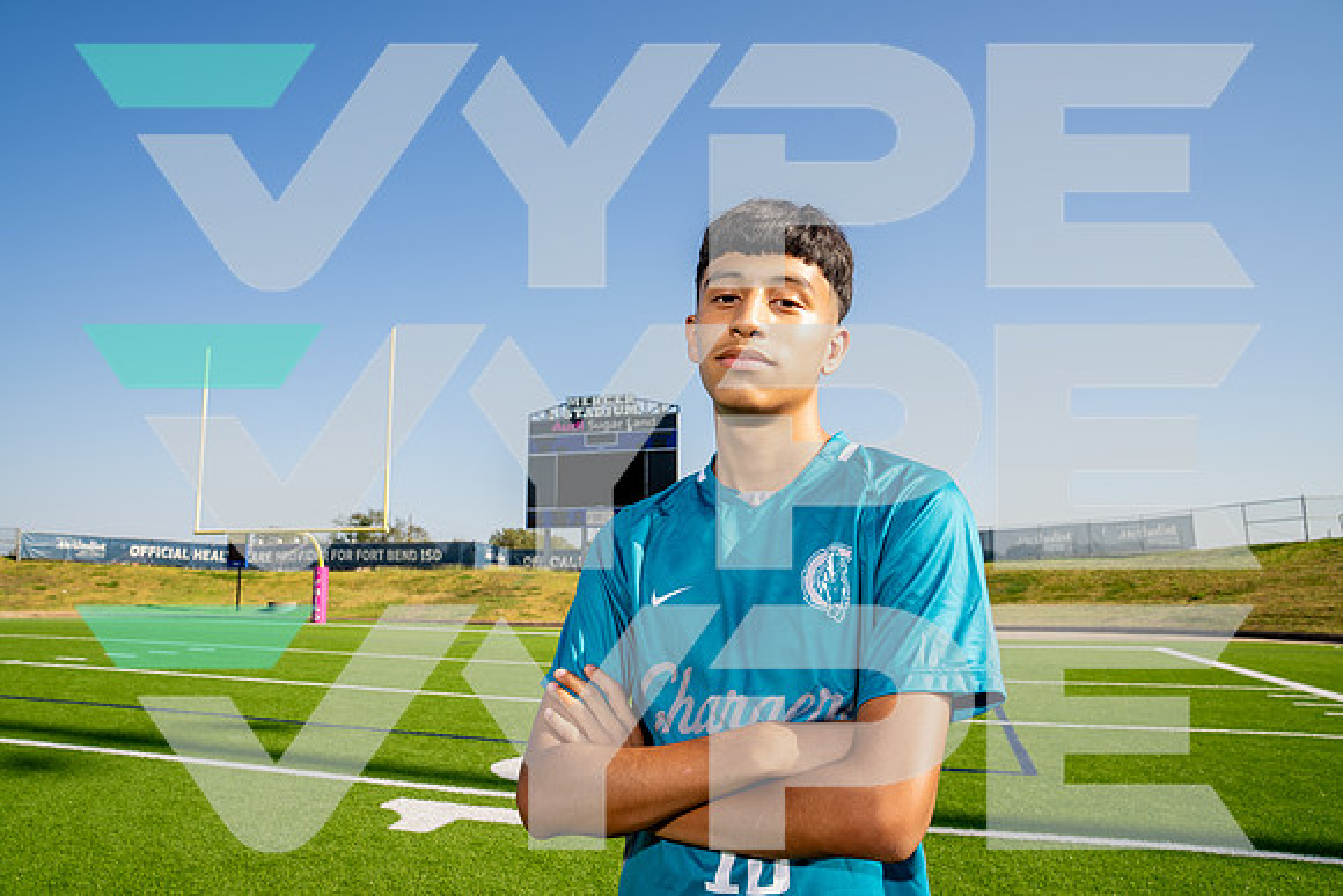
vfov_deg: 53.2
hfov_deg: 73.7
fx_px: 896
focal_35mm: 24
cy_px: 448
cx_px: 672
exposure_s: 1/125
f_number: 7.1
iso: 50
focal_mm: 24
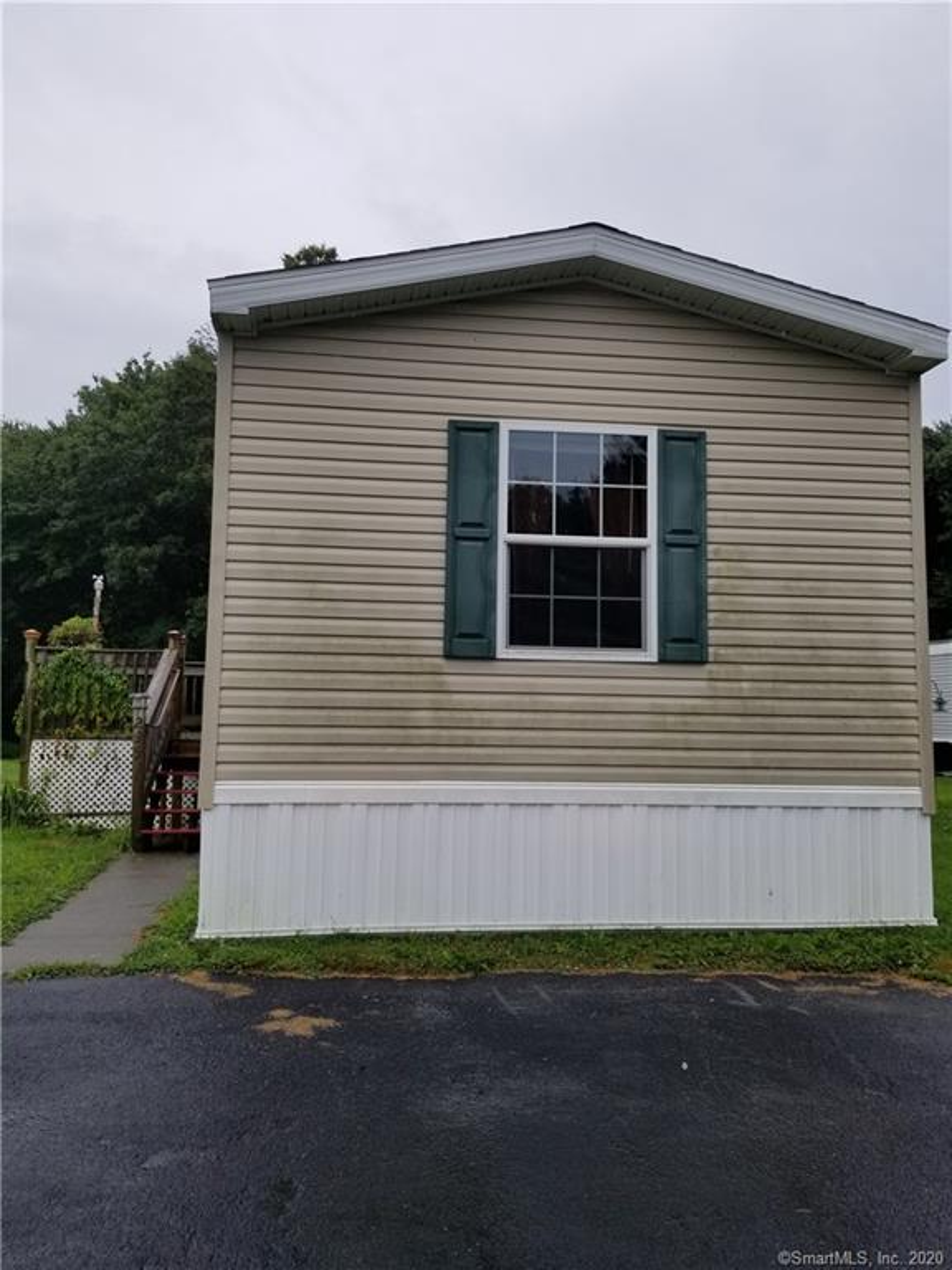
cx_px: 476
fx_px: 953
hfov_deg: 53.1
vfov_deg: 67.3
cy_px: 635
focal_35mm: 26
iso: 50
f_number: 1.7
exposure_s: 1/1832
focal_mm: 4.25
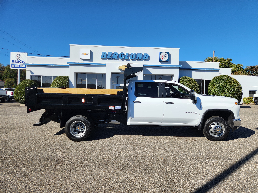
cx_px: 129
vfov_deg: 58.9
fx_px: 171
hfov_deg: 73.9
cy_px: 96
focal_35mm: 23
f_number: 1.8
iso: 20
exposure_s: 1/1834
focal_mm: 5.4
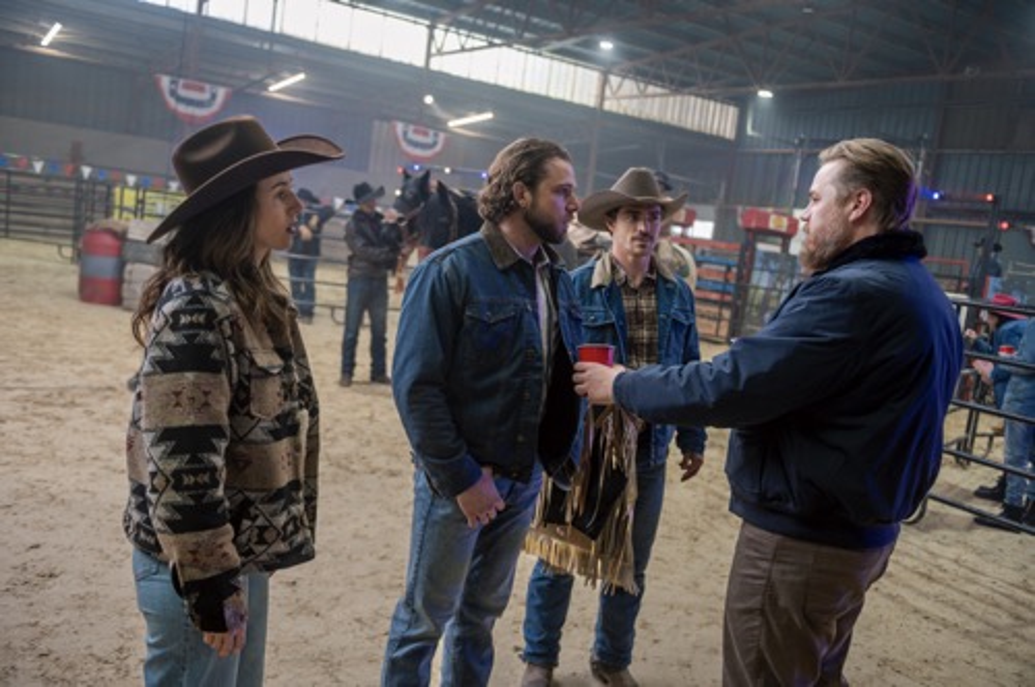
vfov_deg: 41.0
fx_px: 919
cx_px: 518
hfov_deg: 58.8
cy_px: 344
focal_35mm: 32
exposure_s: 1/200
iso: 800
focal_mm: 32
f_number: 2.8
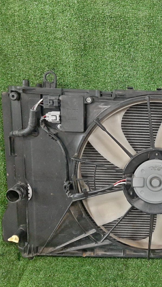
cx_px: 160
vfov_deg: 52.8
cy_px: 144
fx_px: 290
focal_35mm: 38
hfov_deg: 29.3
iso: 393
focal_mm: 3.93
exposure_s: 1/25
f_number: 1.7
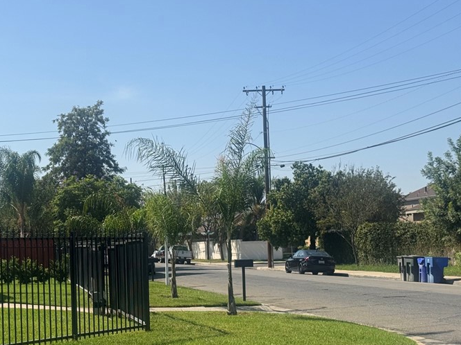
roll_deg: +1.5
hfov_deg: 26.0
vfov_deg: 19.8
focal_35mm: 74
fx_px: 985
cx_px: 108
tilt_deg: +1.1
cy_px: 248
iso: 64
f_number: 1.78
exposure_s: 1/6024
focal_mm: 6.76
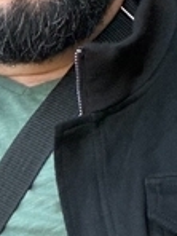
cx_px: 45
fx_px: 2829
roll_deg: +0.6
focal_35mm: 415
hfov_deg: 3.6
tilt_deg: -12.2
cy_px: 204
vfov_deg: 4.8
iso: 100
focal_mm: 9
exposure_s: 1/121
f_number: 2.8
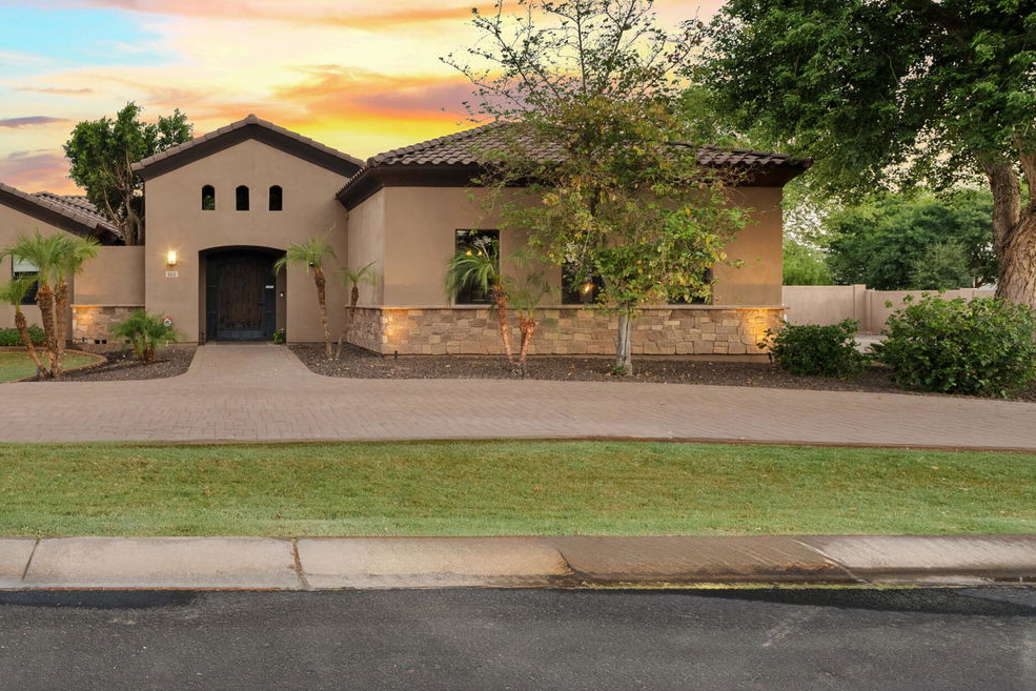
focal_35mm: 26
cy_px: 300
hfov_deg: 64.3
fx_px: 748
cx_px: 231
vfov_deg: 49.4
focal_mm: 16
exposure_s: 1/1.25
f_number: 8
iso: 100
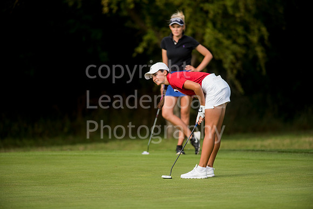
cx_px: 156
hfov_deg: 6.9
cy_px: 104
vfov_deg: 4.6
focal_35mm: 300
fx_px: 2609
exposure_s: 1/2000
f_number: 4
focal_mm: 300
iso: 400
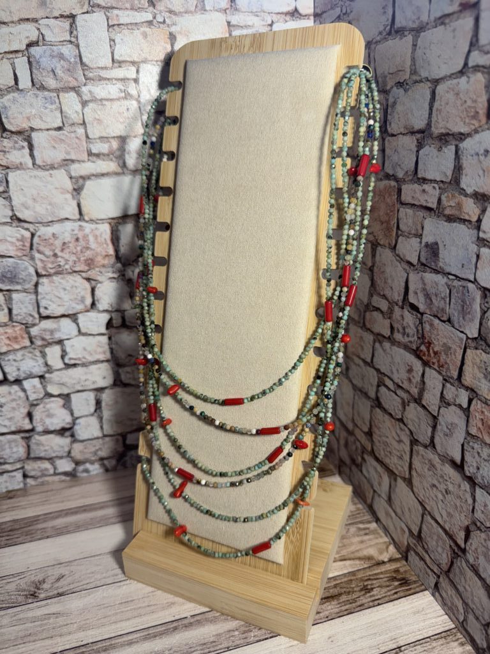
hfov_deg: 56.8
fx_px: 453
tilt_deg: -19.7
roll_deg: +1.8
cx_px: 245
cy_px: 327
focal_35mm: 24
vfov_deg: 71.6
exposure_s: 1/100
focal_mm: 6.76
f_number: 1.78
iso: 64
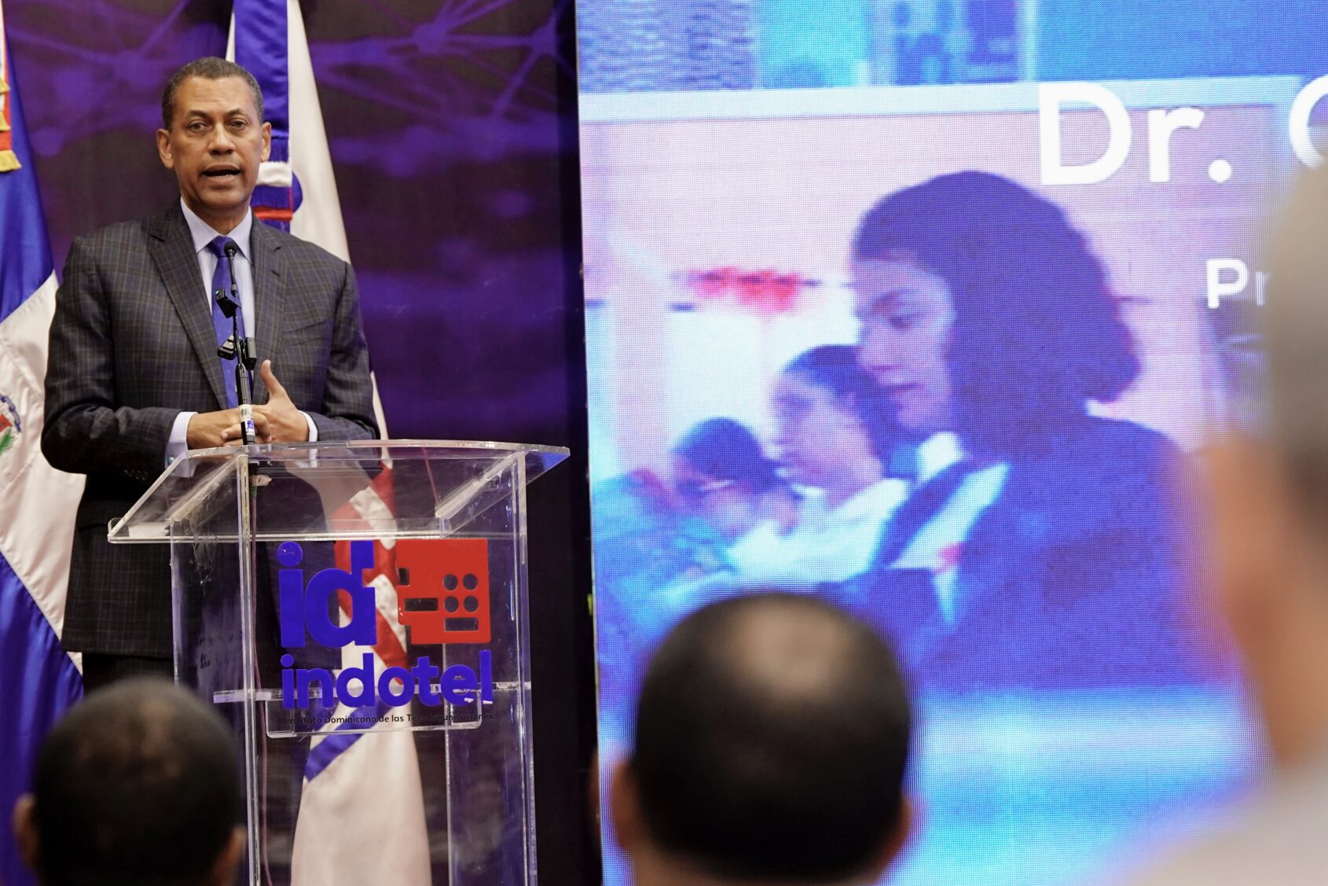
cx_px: 390
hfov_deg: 13.7
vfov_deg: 9.1
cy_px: 574
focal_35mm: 150
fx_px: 5533
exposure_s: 1/100
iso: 2000
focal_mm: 99
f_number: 3.5
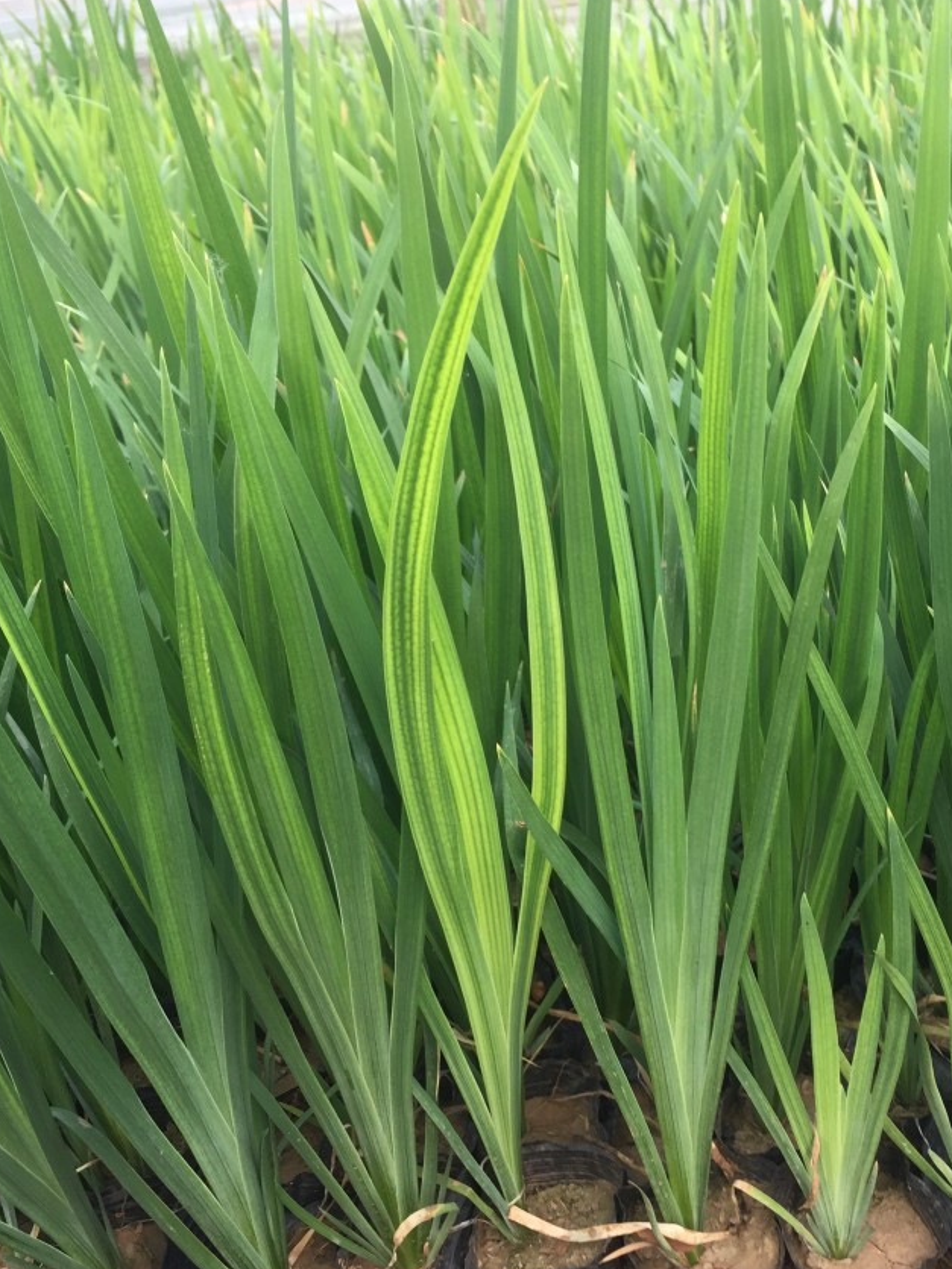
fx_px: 1357
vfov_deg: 50.0
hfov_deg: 38.6
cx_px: 521
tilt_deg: -29.1
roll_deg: +7.2
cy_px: 707
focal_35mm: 37
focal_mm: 4.15
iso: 50
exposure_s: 1/100
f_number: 2.2
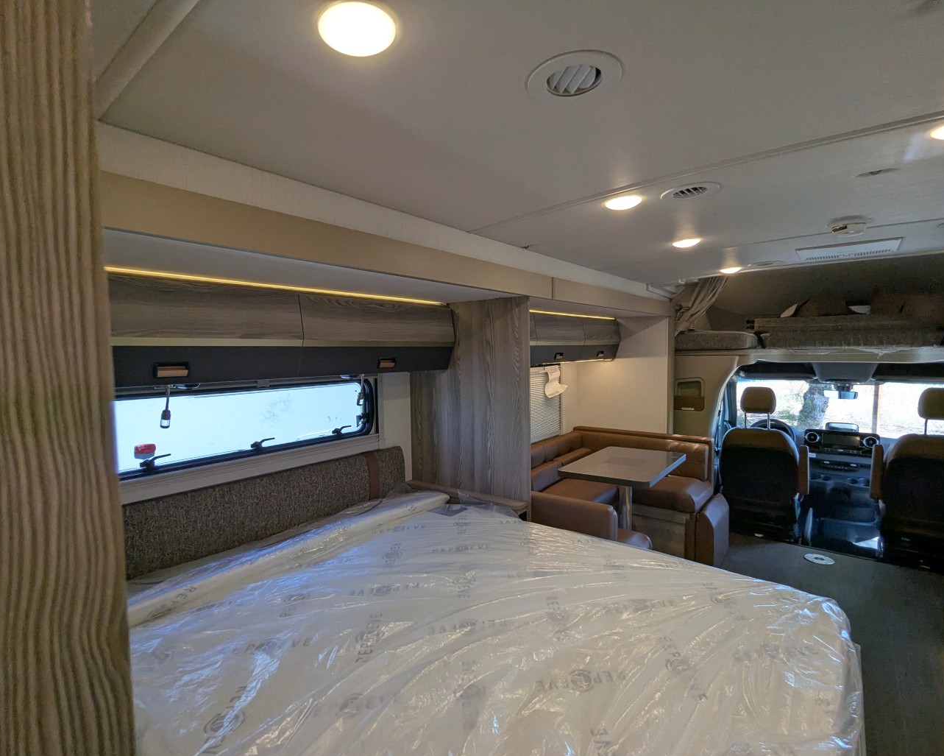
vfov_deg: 77.0
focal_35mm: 17
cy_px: 386
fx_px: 475
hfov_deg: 89.6
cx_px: 454
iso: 109
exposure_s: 1/247
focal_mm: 2.35
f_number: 2.2
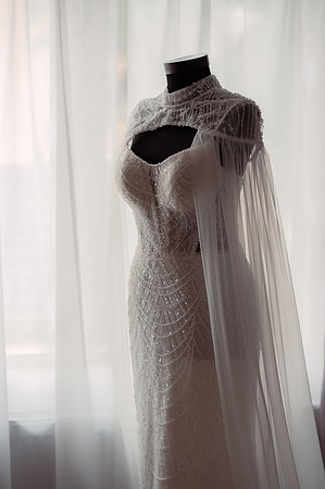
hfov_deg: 16.0
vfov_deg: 23.9
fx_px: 1154
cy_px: 244
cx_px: 162
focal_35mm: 85
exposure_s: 1/400
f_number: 2.8
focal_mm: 85
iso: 250
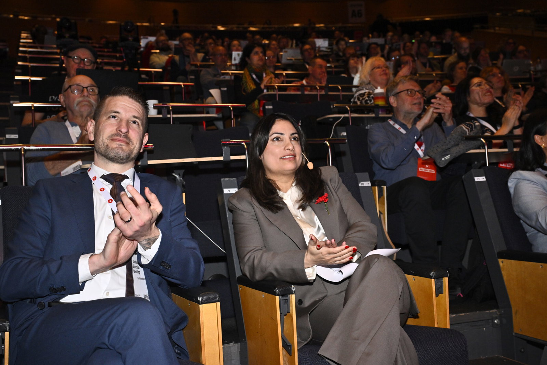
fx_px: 577
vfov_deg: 35.1
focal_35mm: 38
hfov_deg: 50.7
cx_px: 274
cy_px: 182
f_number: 5.6
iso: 2000
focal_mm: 38
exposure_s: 1/100
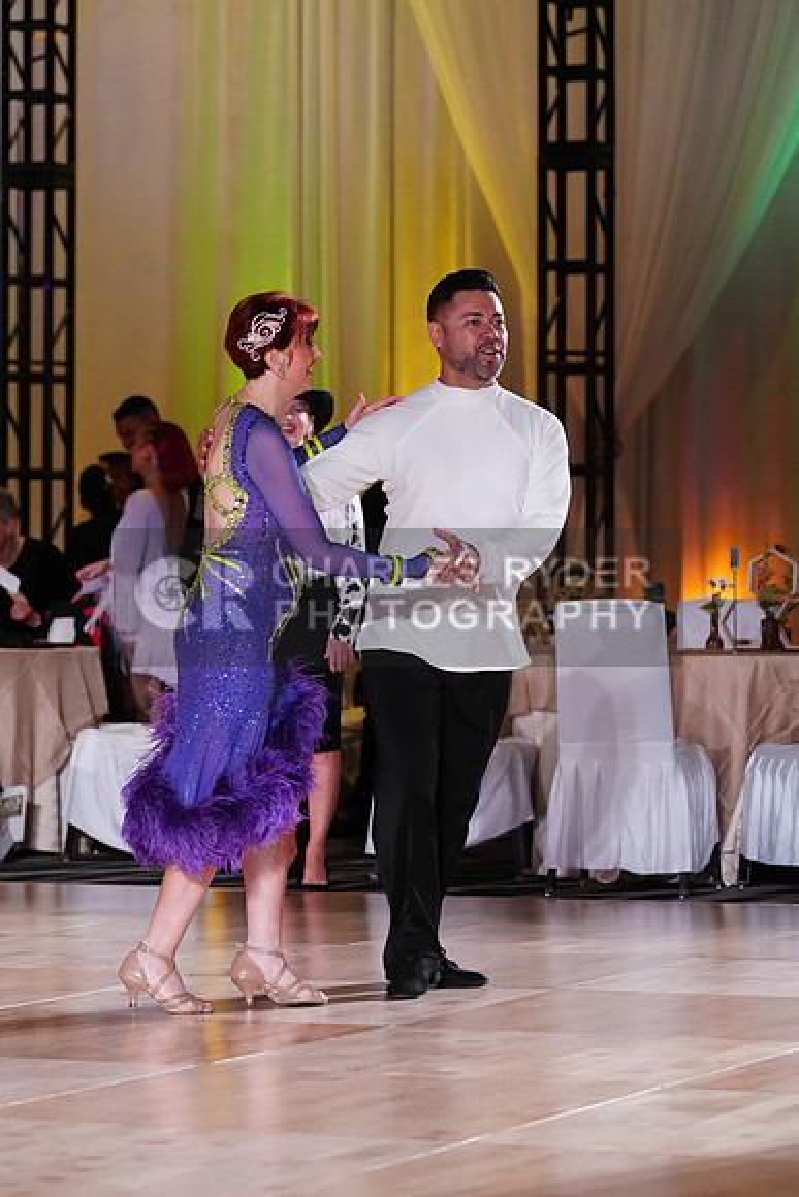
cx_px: 400
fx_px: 4358
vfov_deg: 15.6
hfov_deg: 10.5
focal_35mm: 131
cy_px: 598
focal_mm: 131
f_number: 4.5
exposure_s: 1/320
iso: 3200
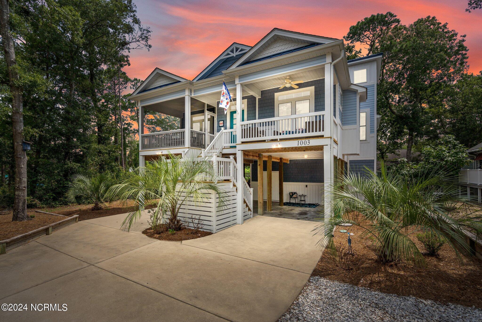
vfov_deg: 73.7
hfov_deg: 96.7
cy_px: 161
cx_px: 241
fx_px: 214
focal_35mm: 16
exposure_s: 1/2000
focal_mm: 16
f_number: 4
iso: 250
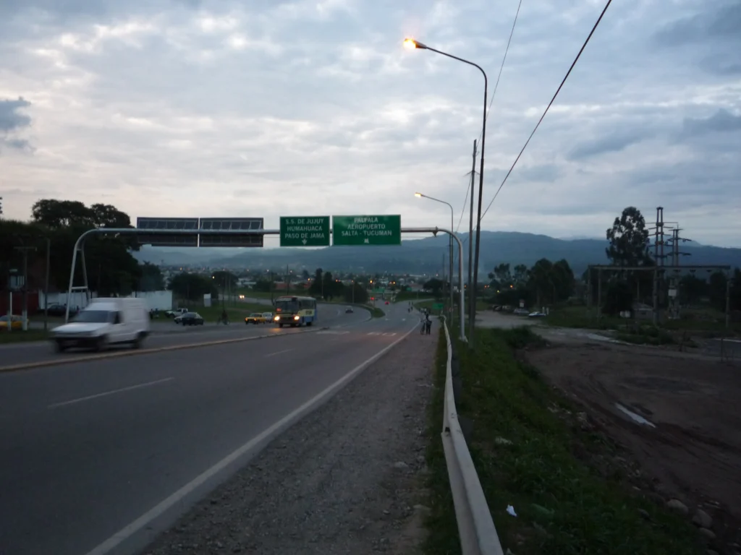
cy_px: 278
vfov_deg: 46.8
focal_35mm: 30
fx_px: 642
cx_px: 370
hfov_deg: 60.0
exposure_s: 1/30
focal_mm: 5.2
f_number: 3.3
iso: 250
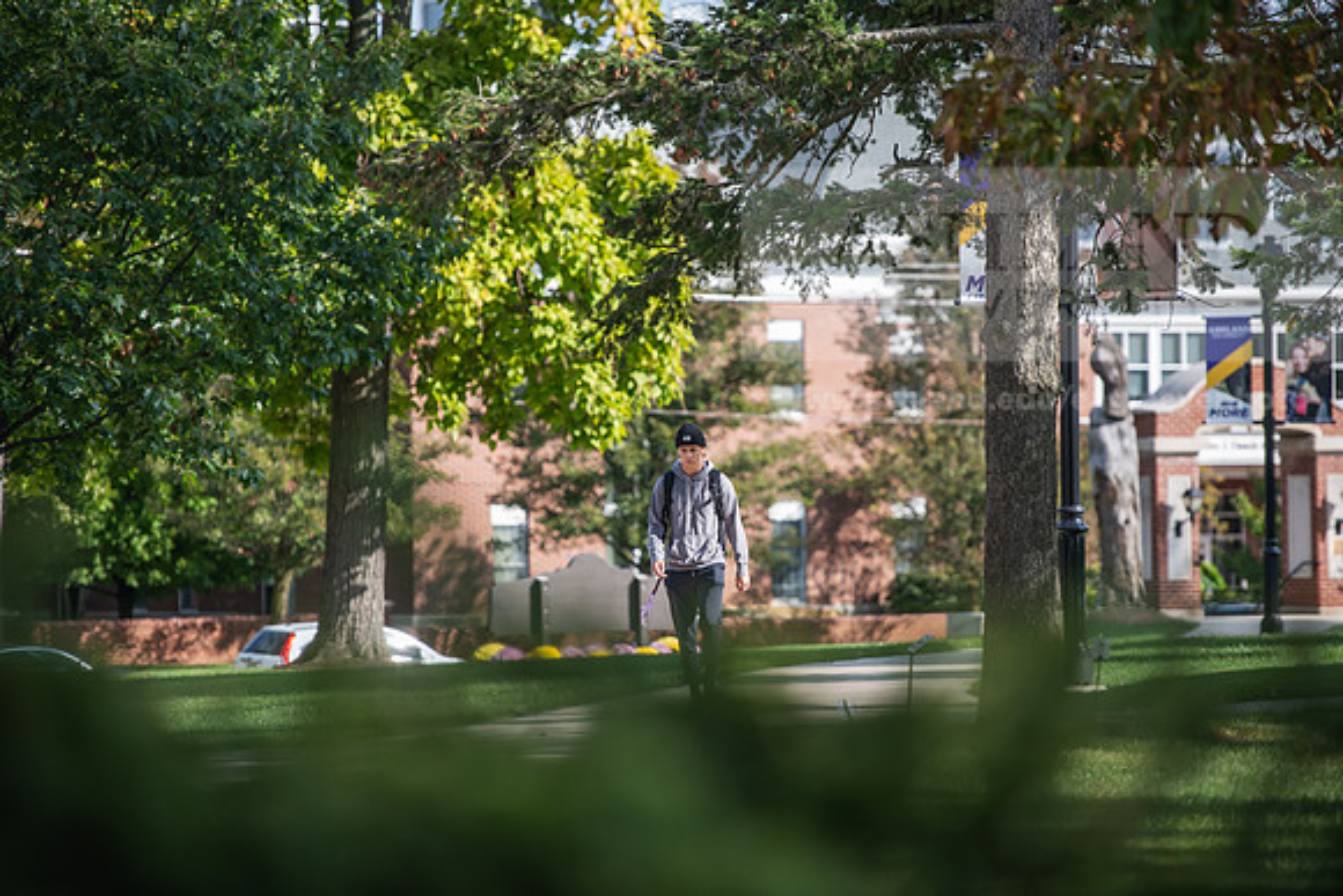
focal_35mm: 185
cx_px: 672
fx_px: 6903
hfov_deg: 11.1
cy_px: 448
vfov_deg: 7.4
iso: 100
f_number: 3.2
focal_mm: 185
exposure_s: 1/500
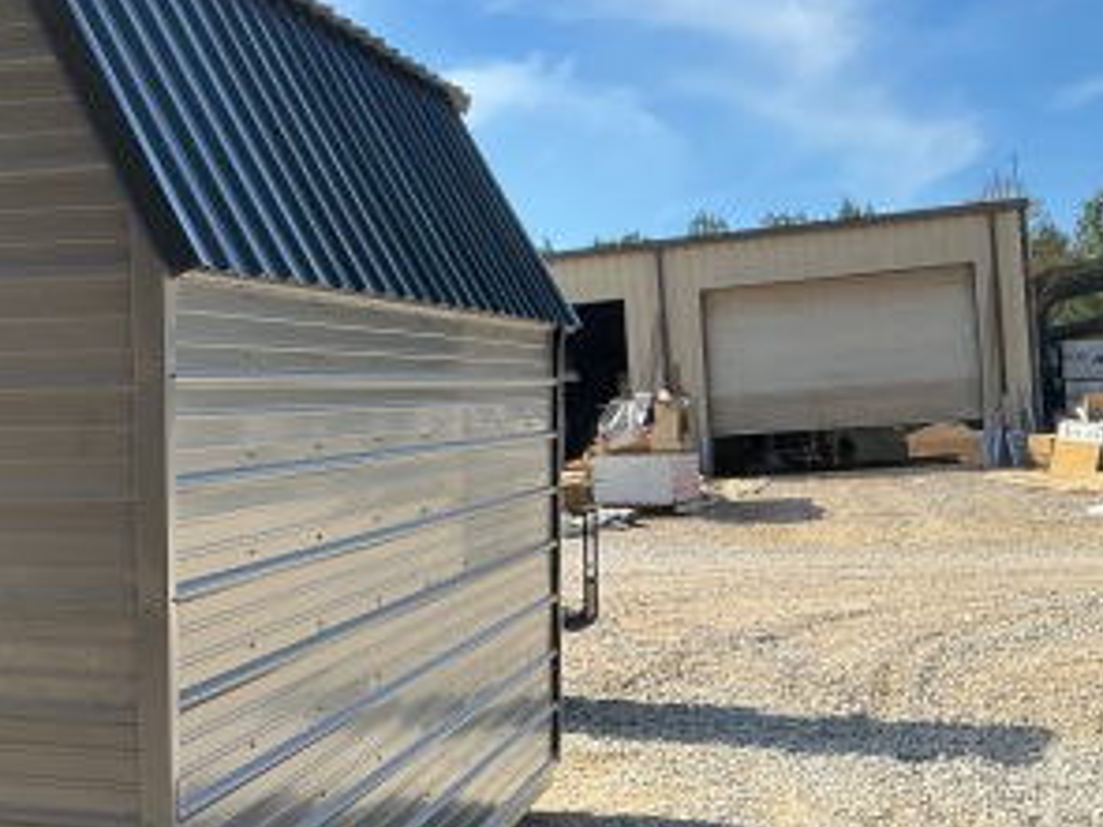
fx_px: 2007
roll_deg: +3.2
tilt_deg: +2.8
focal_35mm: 63
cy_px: 468
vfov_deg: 23.3
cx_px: -4
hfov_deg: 28.8
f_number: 1.8
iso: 25
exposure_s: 1/1195
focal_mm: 3
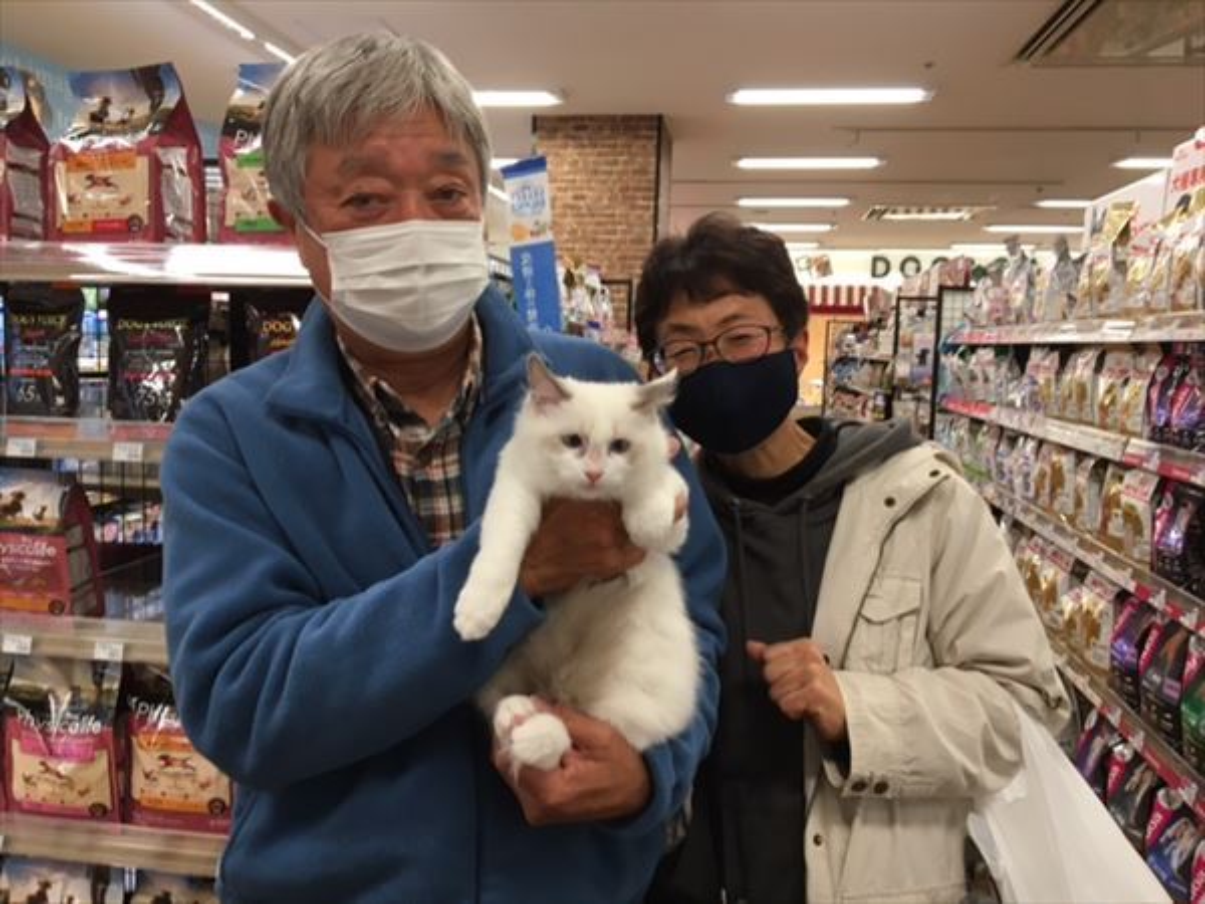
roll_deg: -1.5
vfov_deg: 48.2
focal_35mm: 29
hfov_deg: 61.7
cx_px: 602
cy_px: 452
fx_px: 1010
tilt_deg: -5.0
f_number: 2.2
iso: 64
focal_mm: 4.15
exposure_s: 1/30
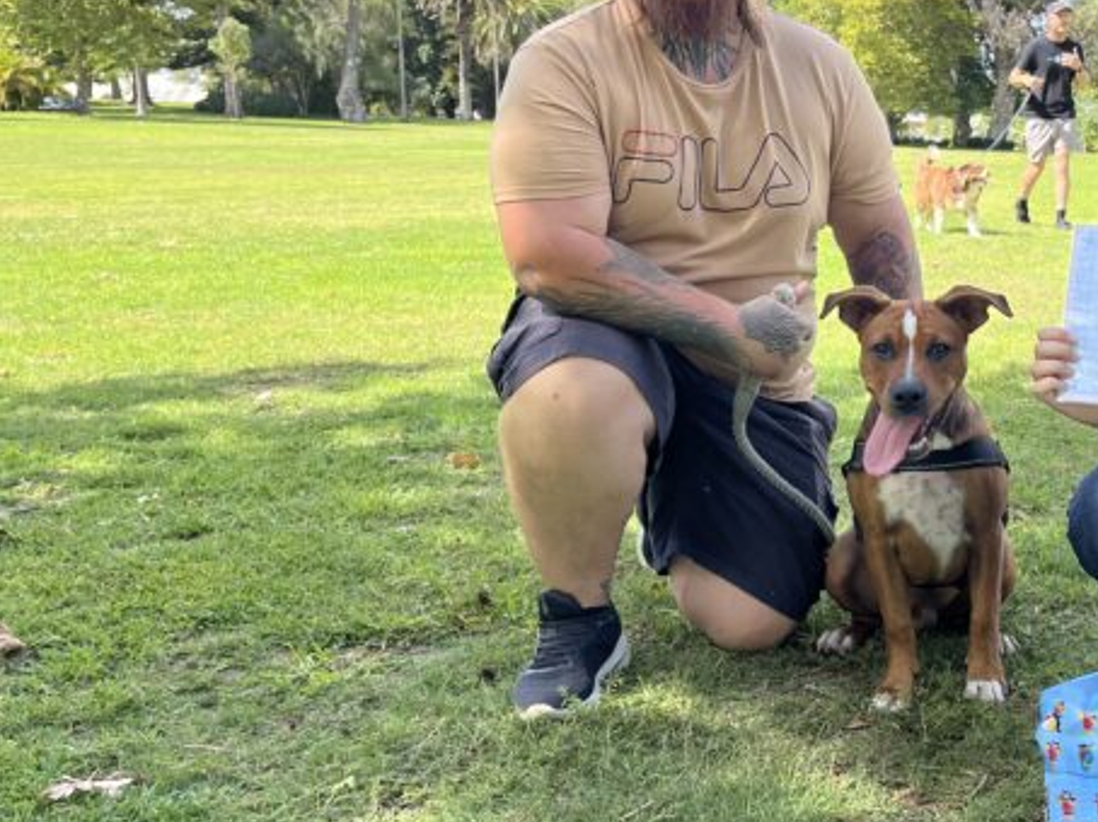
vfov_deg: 32.8
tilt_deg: -6.0
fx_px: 1395
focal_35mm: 44
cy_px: 338
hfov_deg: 41.0
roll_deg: -1.2
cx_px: 890
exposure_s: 1/951
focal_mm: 5.1
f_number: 1.6
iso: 50
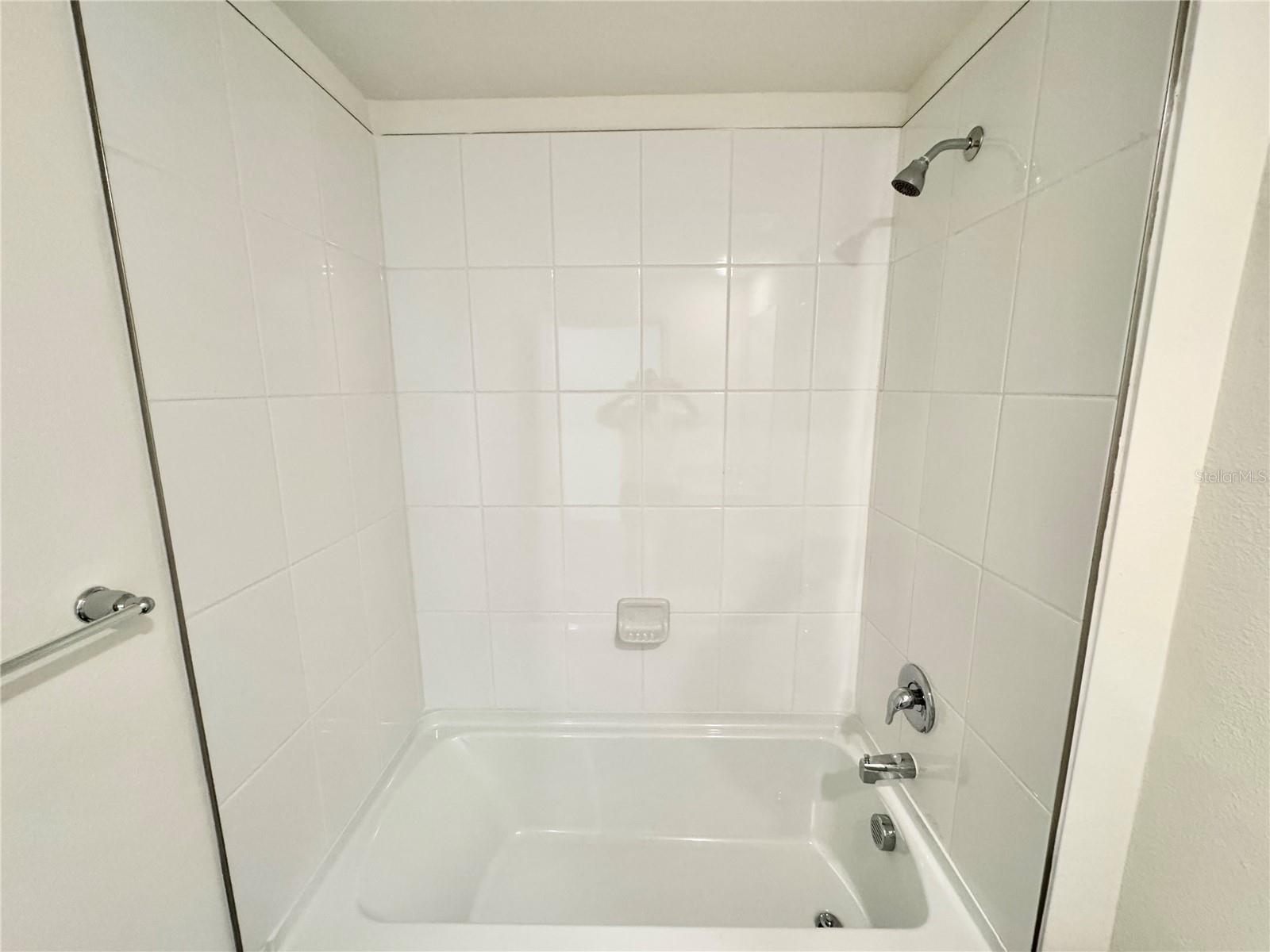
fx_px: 514
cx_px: 635
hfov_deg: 102.1
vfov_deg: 85.7
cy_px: 476
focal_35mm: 14
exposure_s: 1/120
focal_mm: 2.22
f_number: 2.2
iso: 320
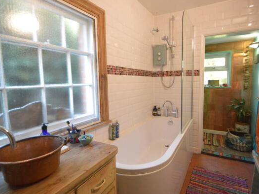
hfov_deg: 87.2
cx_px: 147
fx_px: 135
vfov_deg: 71.6
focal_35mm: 18
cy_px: 94
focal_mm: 10
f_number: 3.5
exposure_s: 1/160
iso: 3200
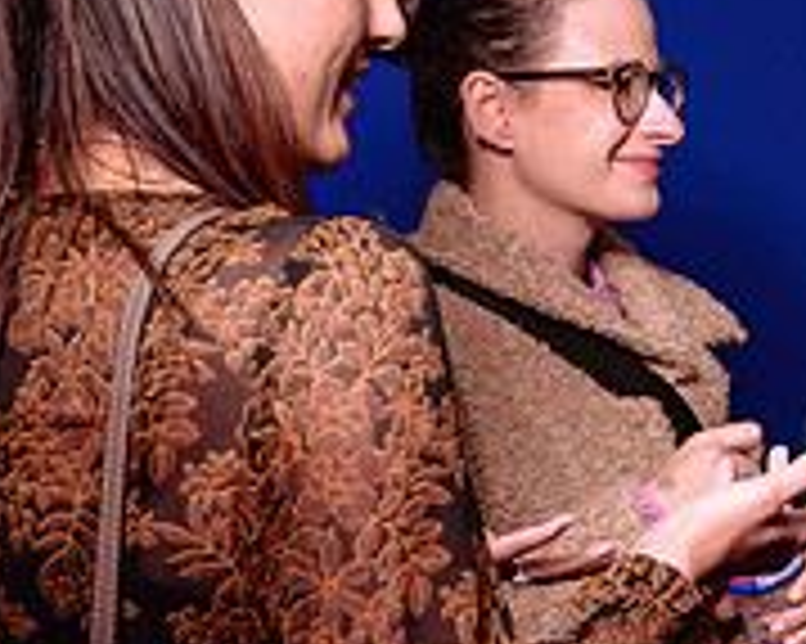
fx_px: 2837
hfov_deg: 14.8
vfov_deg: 12.9
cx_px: 1276
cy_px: 489
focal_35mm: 119
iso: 1600
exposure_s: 1/160
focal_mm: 34
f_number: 5
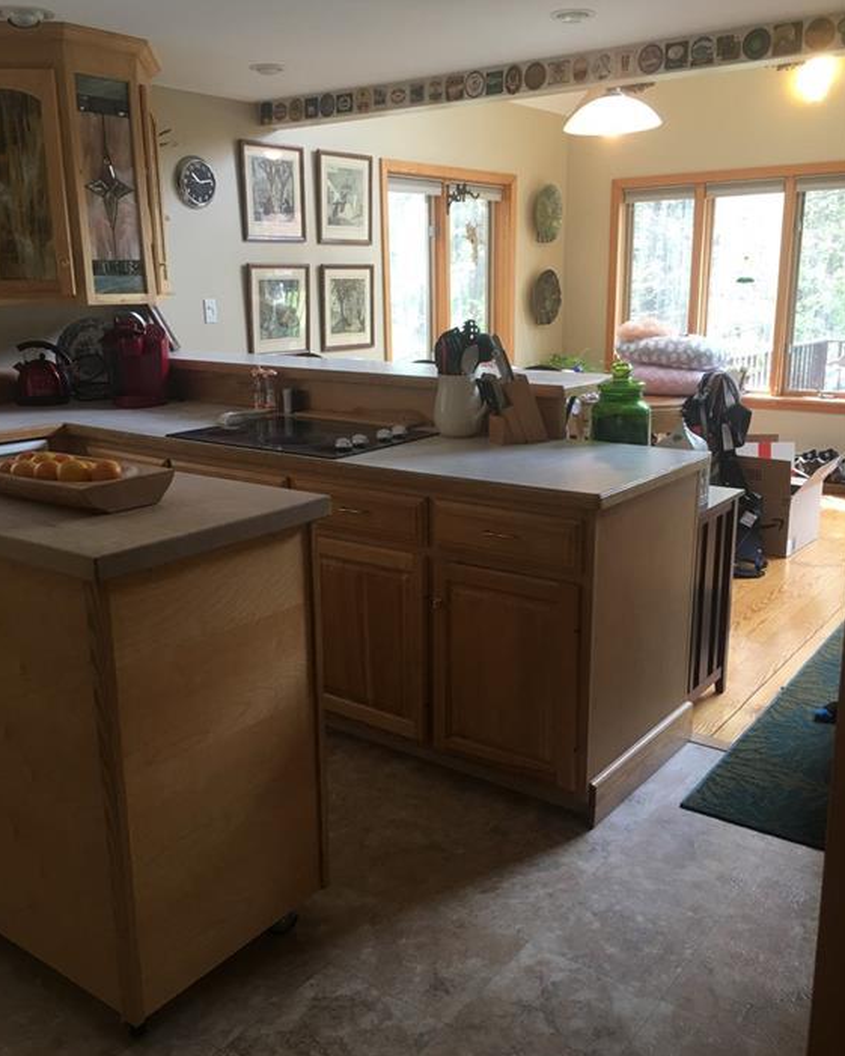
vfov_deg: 57.2
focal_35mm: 31
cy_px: 541
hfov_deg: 47.1
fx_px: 969
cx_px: 417
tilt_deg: -12.9
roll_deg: +0.7
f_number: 2.2
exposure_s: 1/15
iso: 25
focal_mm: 4.15
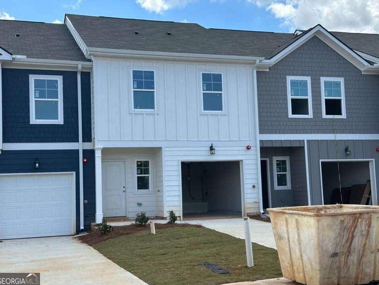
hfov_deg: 38.9
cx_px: 190
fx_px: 536
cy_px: 142
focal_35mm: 49
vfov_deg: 29.7
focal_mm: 6.86
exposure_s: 1/2160
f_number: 1.78
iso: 64
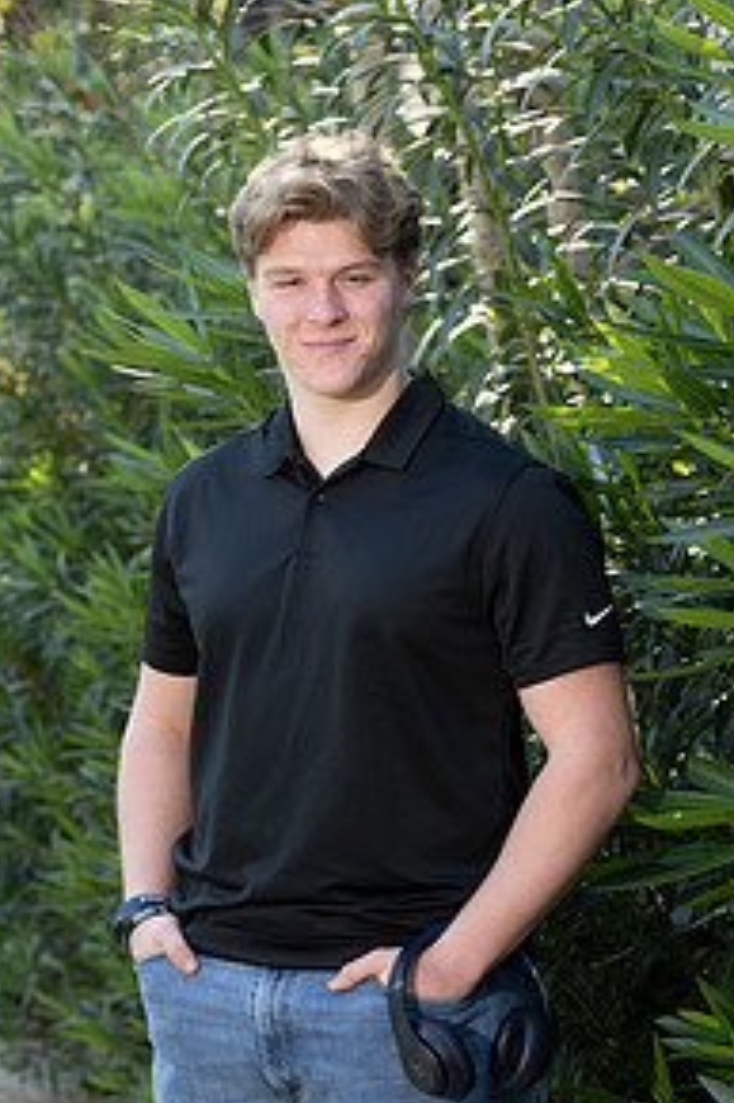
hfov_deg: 10.1
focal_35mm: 135
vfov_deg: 15.2
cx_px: 331
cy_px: 548
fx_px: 4133
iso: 200
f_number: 5
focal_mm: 87
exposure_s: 1/160
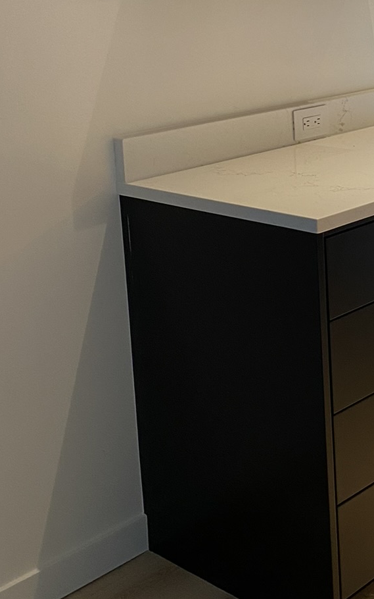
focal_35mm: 62
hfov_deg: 19.5
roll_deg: +1.5
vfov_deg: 32.0
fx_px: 1011
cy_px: 112
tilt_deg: -7.1
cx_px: 471
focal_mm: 4.25
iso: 125
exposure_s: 1/60
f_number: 1.8
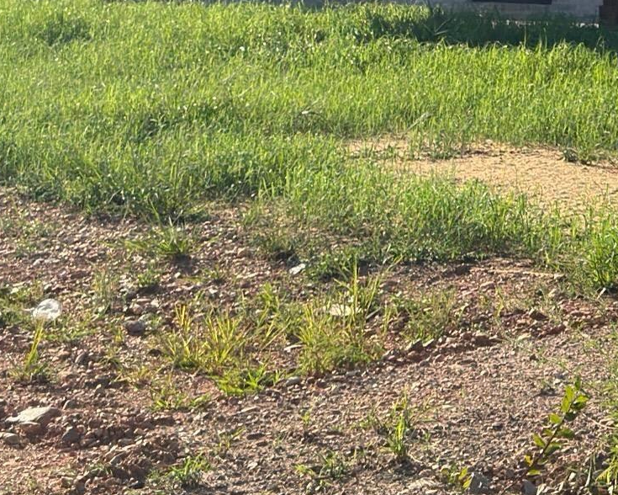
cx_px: 845
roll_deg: -1.1
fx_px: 2378
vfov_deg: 11.5
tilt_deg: +3.5
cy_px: -171
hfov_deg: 14.1
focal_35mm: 130
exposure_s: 1/7299
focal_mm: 6.76
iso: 80
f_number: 1.78
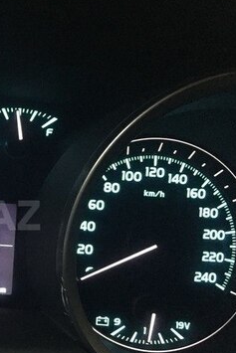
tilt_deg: -19.1
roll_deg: -3.9
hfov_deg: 22.0
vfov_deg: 35.5
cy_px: 215
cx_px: -62
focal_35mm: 56
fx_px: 550
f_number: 2.2
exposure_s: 1/17
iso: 320
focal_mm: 4.15
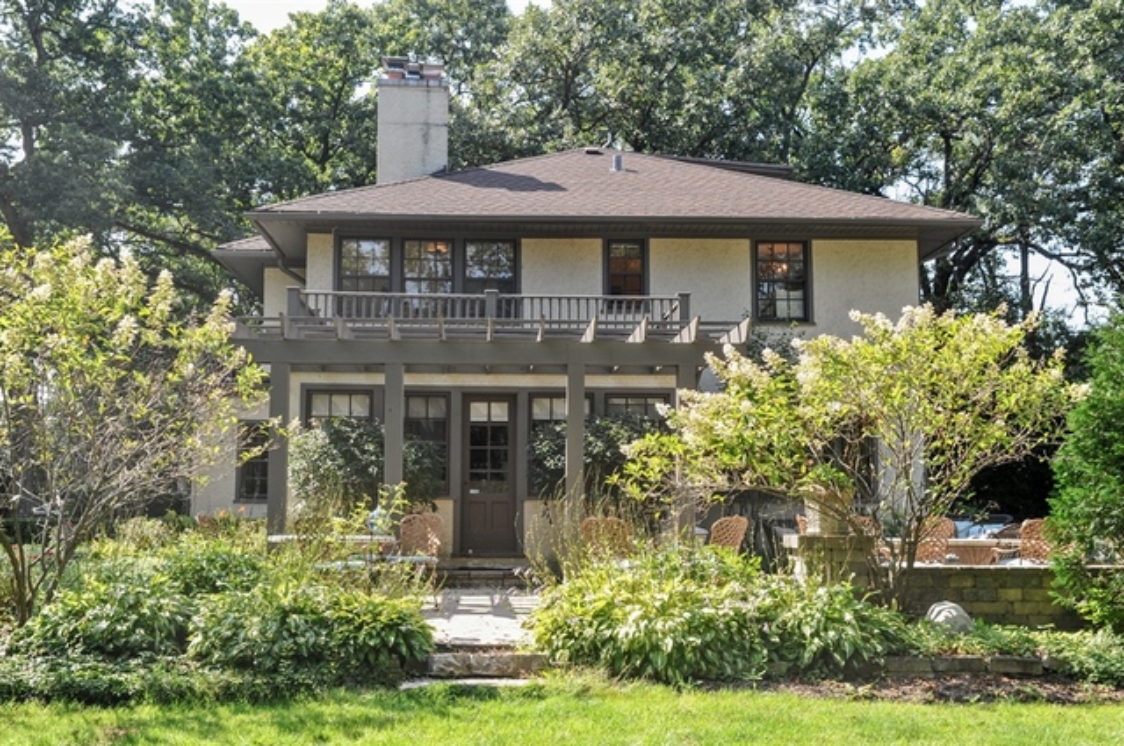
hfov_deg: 48.5
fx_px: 1247
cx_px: 562
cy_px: 373
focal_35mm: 40
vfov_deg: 33.3
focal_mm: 40
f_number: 8
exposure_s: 1/125
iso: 200
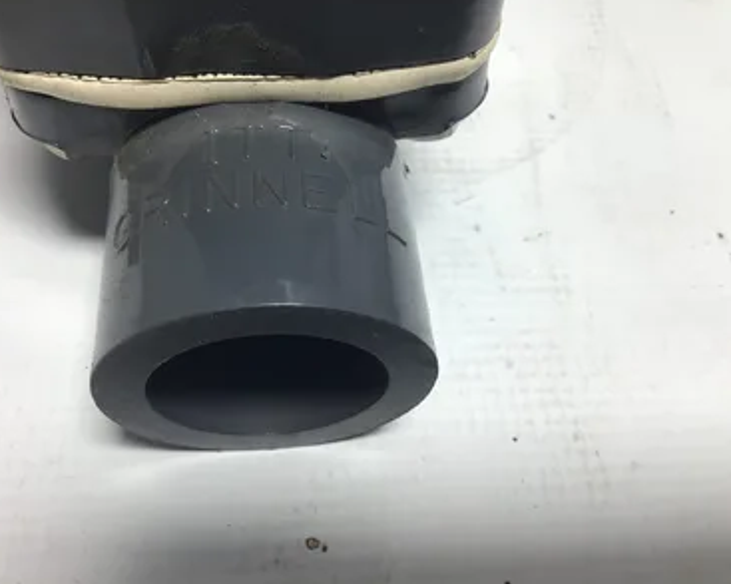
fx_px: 713
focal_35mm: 33
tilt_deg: -58.1
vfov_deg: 44.5
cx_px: 368
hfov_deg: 54.3
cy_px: 287
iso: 32
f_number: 2.4
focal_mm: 3.3
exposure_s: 1/120
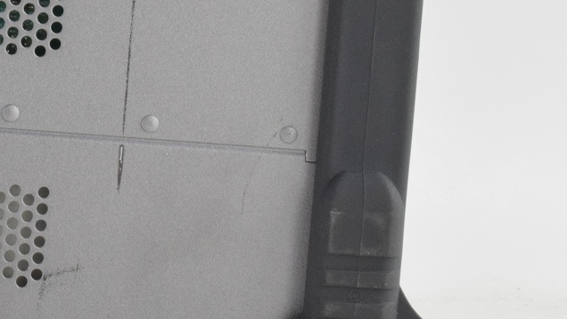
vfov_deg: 5.6
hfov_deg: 9.8
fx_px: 3268
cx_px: -103
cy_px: -1
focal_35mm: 217
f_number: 22
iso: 1600
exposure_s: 1/30
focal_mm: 55
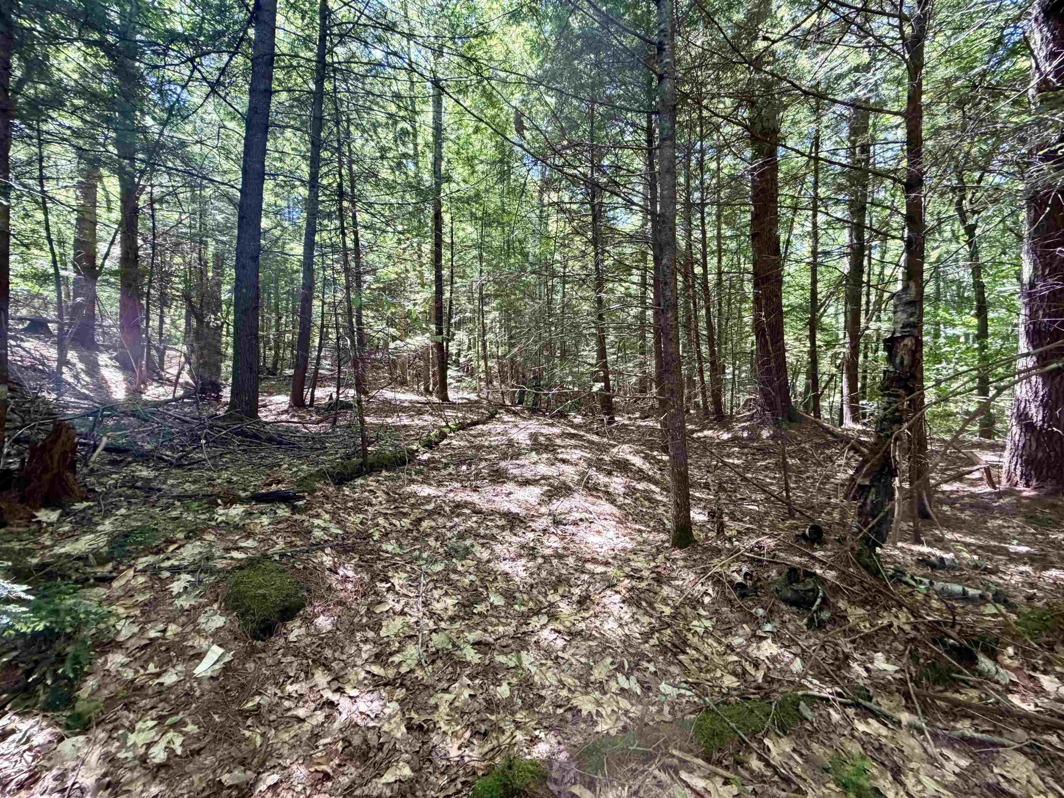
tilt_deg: -4.4
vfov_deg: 85.7
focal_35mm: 14
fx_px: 430
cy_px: 399
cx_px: 532
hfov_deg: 102.1
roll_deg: +0.8
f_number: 2.2
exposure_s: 1/121
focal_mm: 2.22
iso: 250
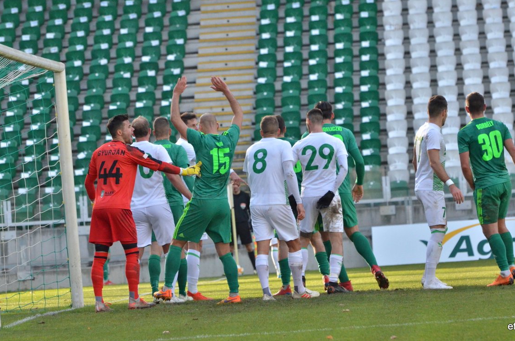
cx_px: 272
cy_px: 160
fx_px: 4140
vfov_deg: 4.7
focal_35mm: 290
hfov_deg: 7.1
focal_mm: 180
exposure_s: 1/3200
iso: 3200
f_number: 7.1
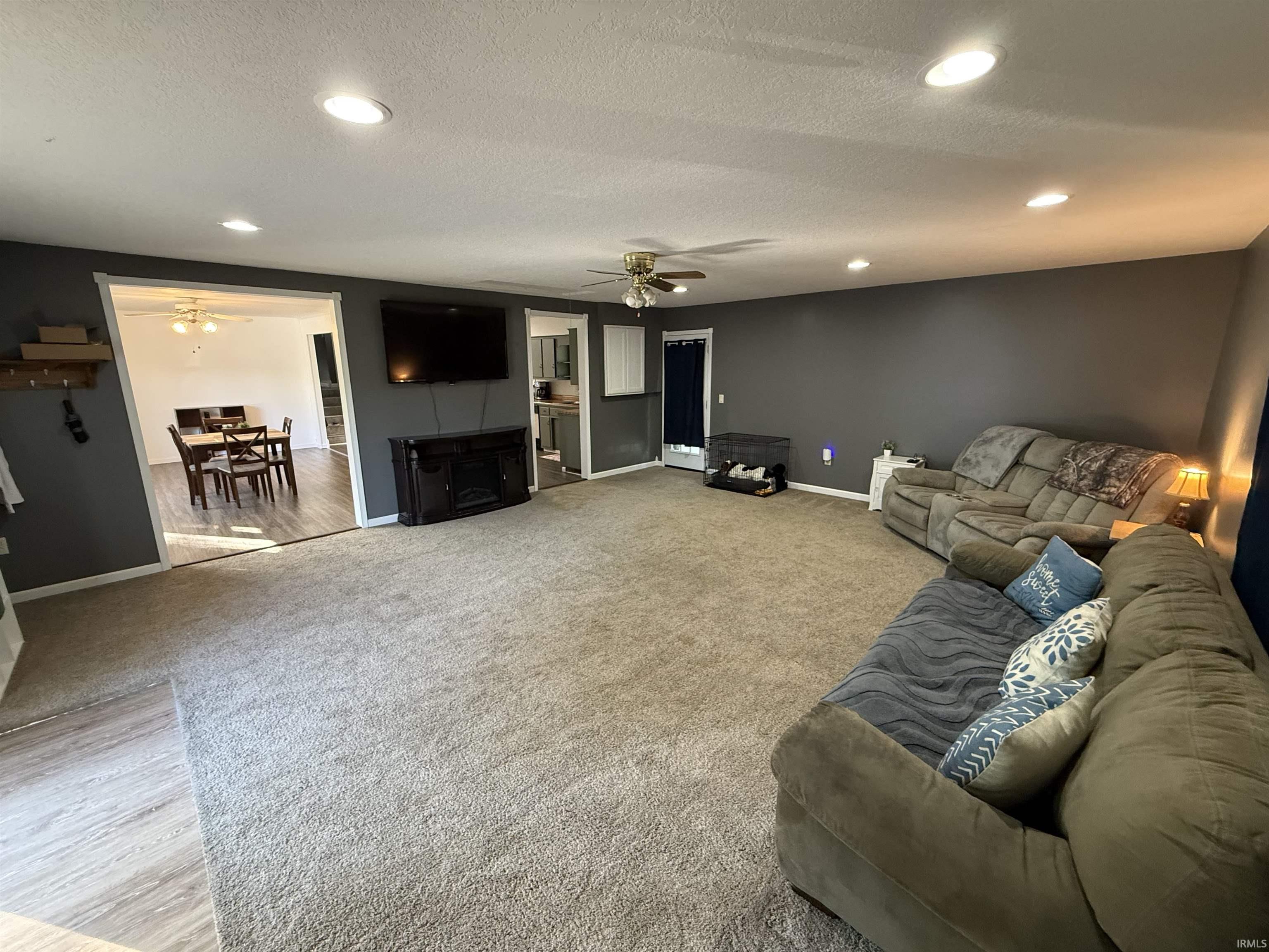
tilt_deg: -12.7
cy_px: 476
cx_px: 634
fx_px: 513
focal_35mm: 14
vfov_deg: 85.7
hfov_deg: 102.1
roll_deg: +0.3
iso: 500
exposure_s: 1/60
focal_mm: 2.22
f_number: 2.2
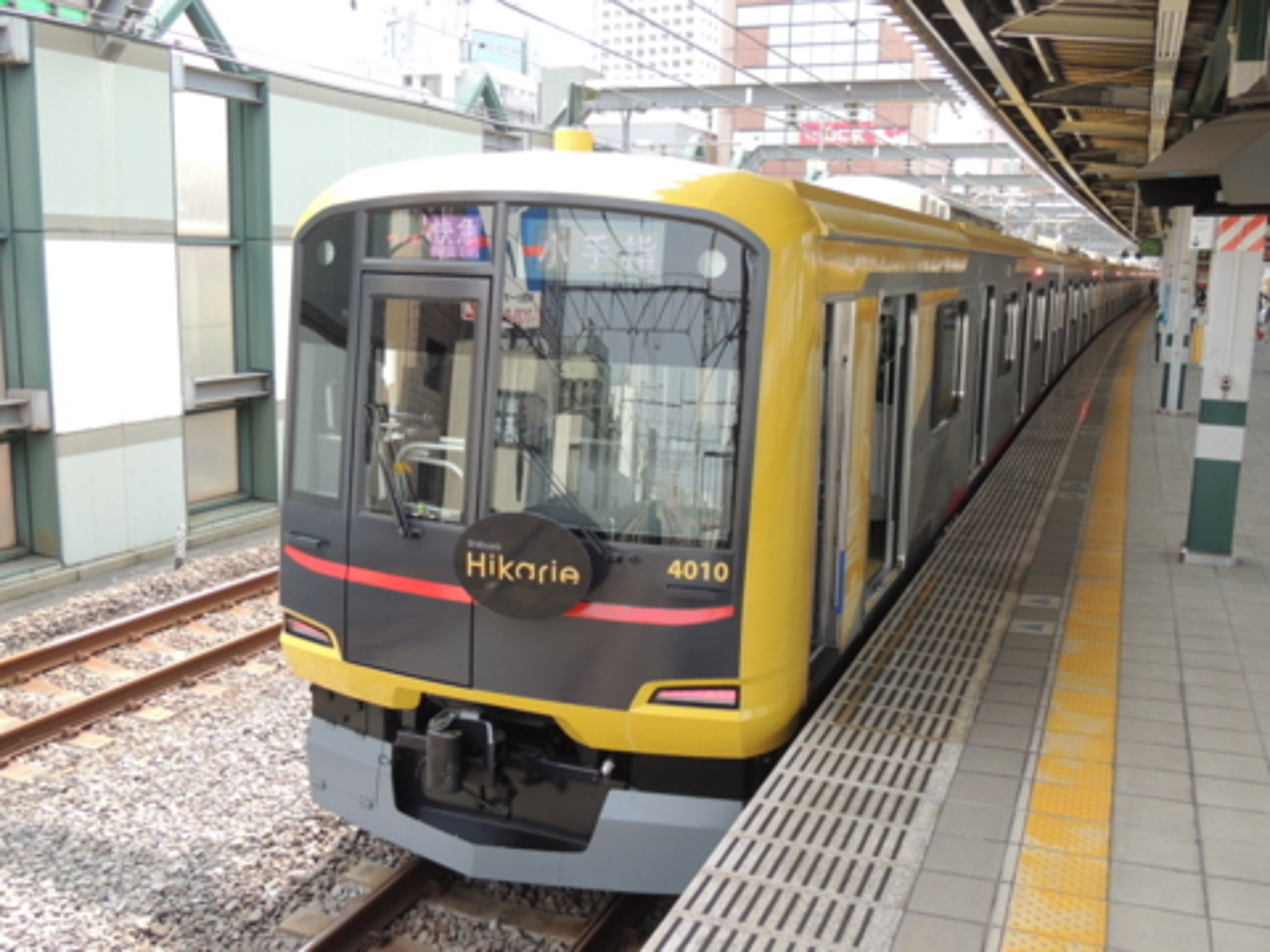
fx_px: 1211
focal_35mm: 33
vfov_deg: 42.9
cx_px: 635
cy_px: 476
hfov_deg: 55.4
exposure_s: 1/250
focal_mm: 5.8
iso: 160
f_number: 3.2
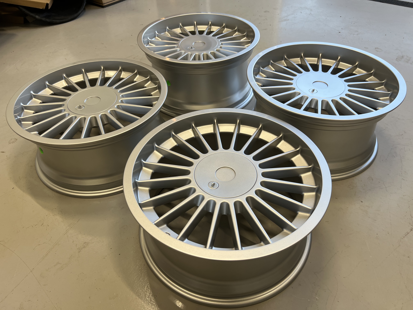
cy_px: 155
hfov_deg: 67.3
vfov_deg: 53.1
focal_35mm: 26
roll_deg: +1.9
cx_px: 206
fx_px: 310
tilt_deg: -44.3
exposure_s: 1/121
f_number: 1.5
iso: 64
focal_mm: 5.7
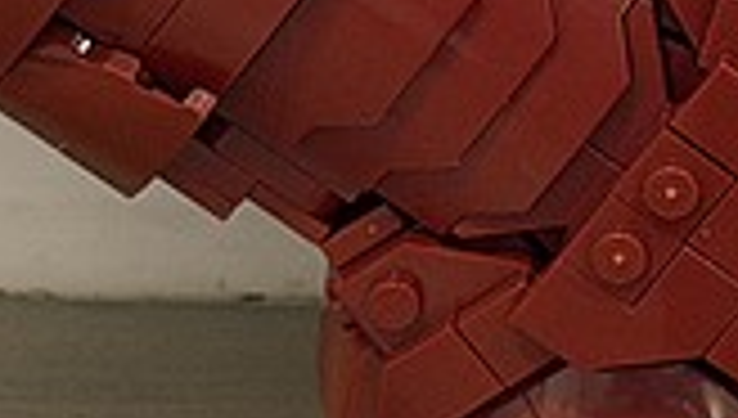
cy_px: -61
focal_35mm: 248
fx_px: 4863
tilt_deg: -20.1
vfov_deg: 4.9
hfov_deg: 8.5
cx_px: 1062
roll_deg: +0.0
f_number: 1.78
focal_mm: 6.76
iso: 250
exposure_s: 1/40
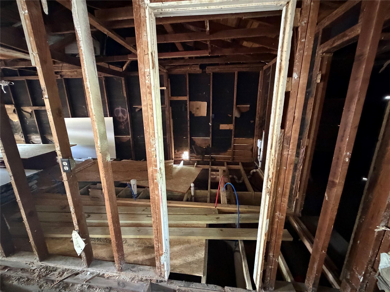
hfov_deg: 102.1
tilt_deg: -13.5
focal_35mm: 14
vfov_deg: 85.7
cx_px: 195
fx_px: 158
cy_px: 146
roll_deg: +0.5
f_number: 2.2
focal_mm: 2.22
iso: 1600
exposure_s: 1/40
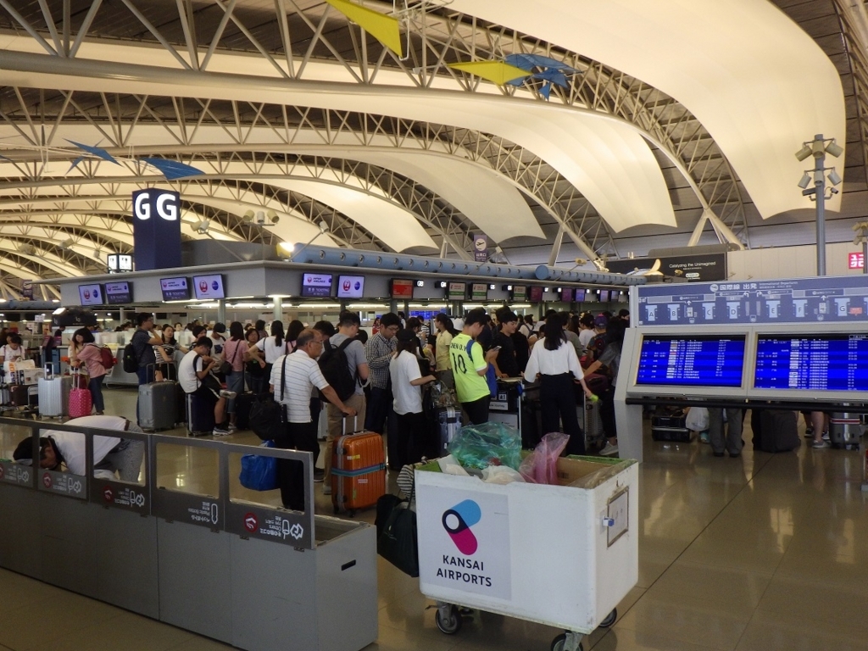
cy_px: 326
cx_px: 434
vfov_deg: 49.7
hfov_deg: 63.4
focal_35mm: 28
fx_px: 702
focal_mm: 5
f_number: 3.5
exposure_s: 1/45
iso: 250
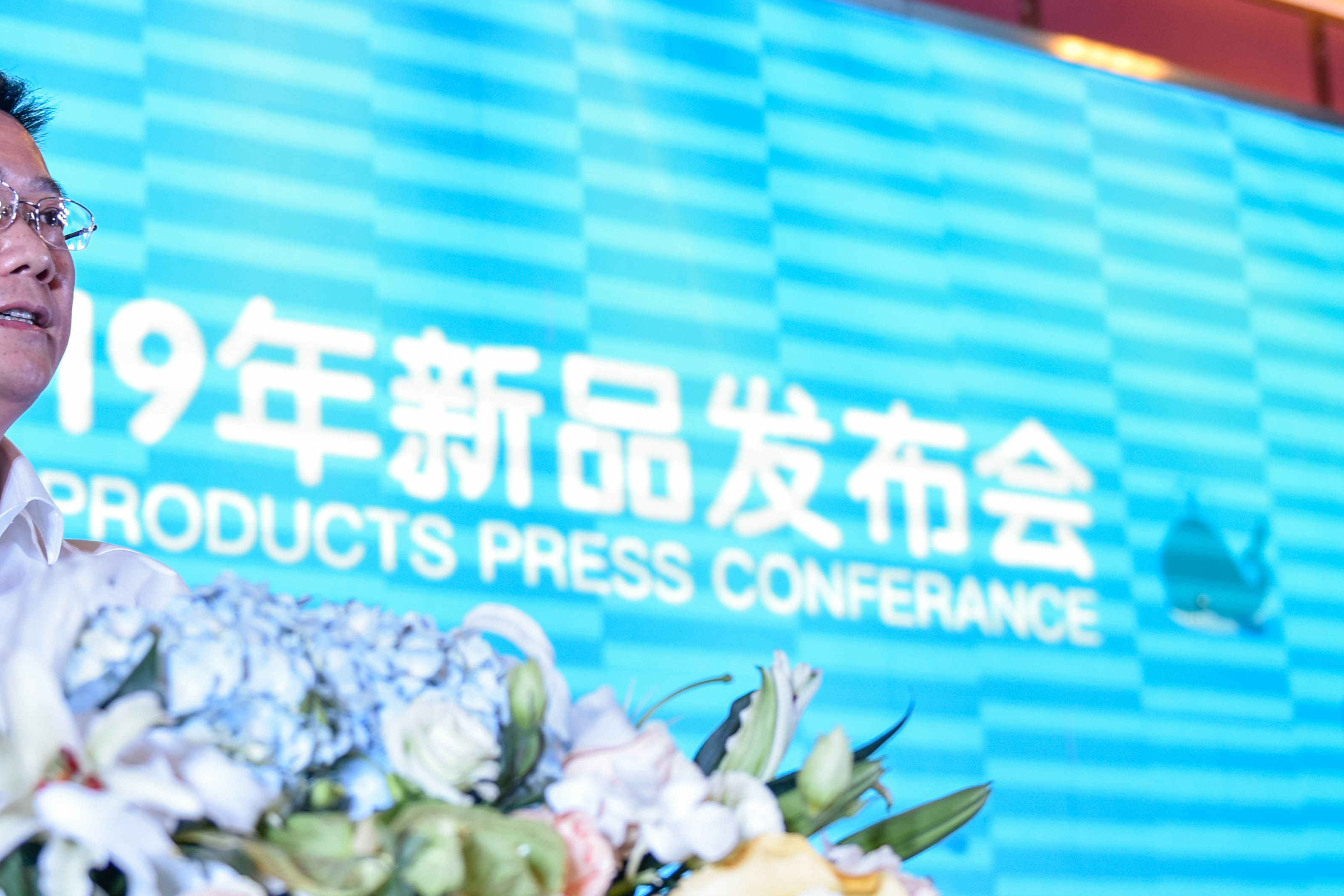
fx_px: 3025
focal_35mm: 81
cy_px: 287
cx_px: 367
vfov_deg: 16.8
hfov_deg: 24.8
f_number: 2.8
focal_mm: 35
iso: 320
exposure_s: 1/160
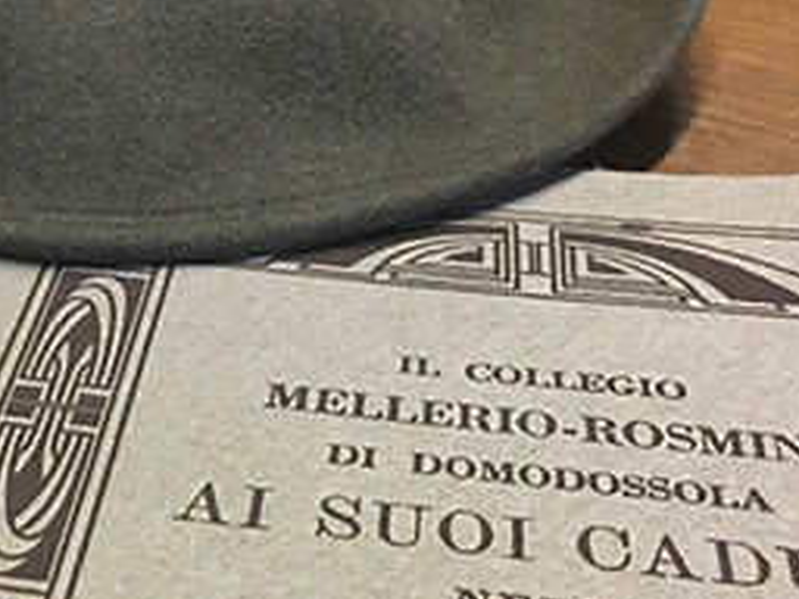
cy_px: 193
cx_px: 128
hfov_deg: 24.8
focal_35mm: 77
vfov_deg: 19.1
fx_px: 1777
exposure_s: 1/17
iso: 125
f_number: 2.2
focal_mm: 4.15
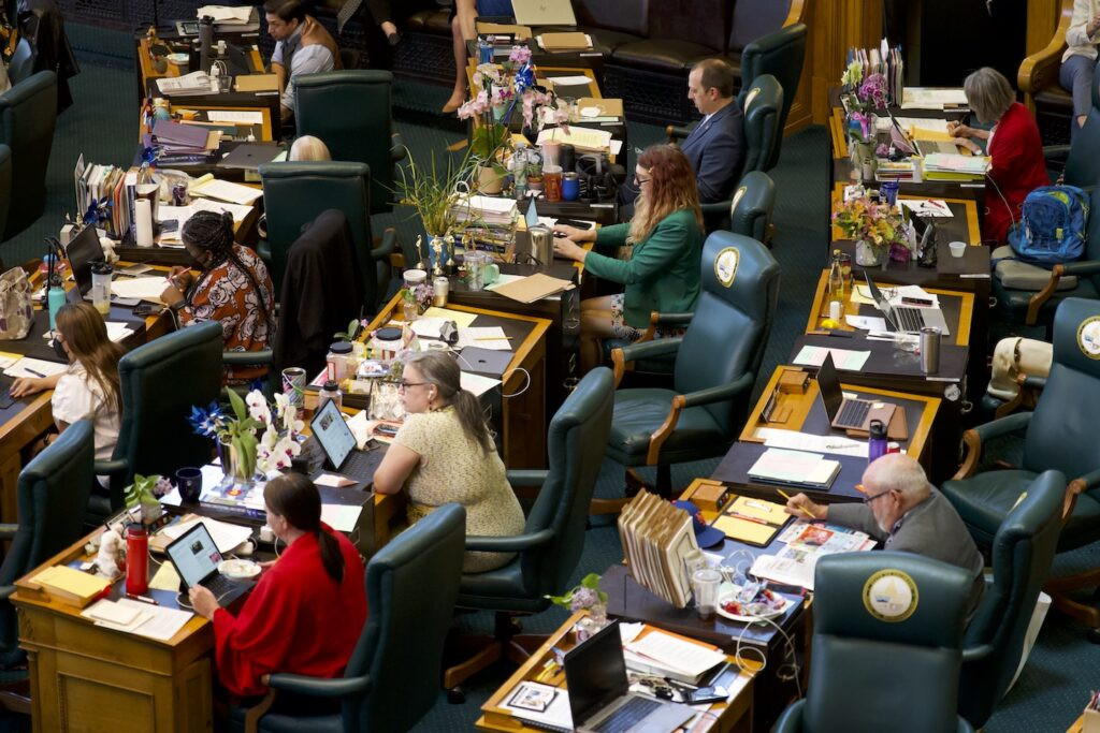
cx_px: 550
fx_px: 3209
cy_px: 366
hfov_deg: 19.5
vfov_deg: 13.0
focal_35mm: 105
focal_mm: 105
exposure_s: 1/320
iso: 5000
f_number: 4
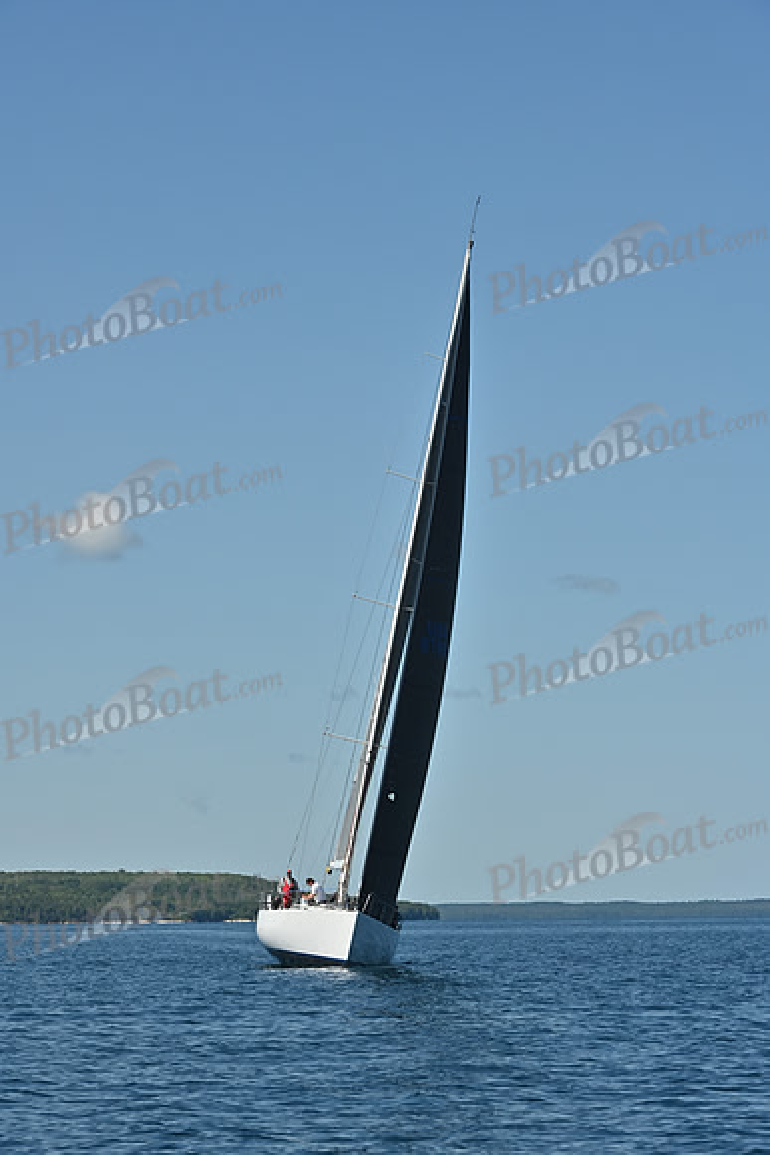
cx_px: 385
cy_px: 578
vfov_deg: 16.4
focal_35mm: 125
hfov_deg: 11.0
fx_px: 4008
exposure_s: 1/1000
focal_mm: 125
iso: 320
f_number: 11
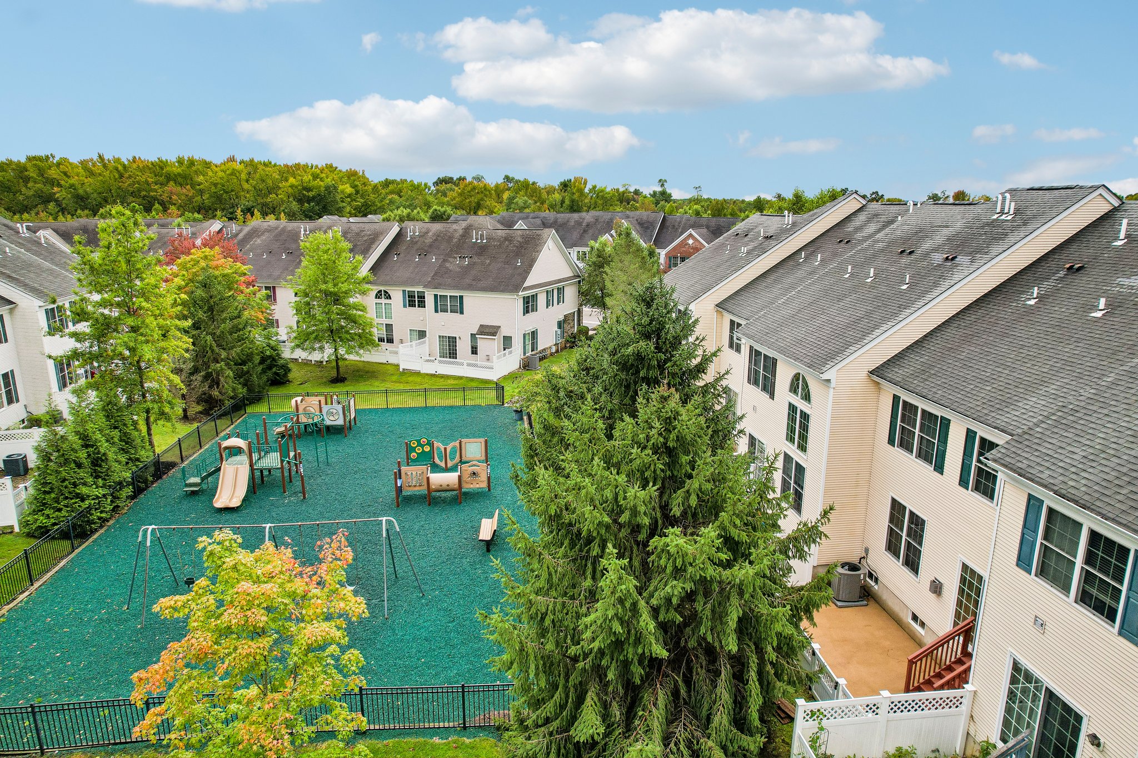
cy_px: 379
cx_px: 569
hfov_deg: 78.6
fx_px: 695
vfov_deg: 57.2
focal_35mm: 22
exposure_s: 1/2000
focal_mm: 8.4
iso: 100
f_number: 2.8
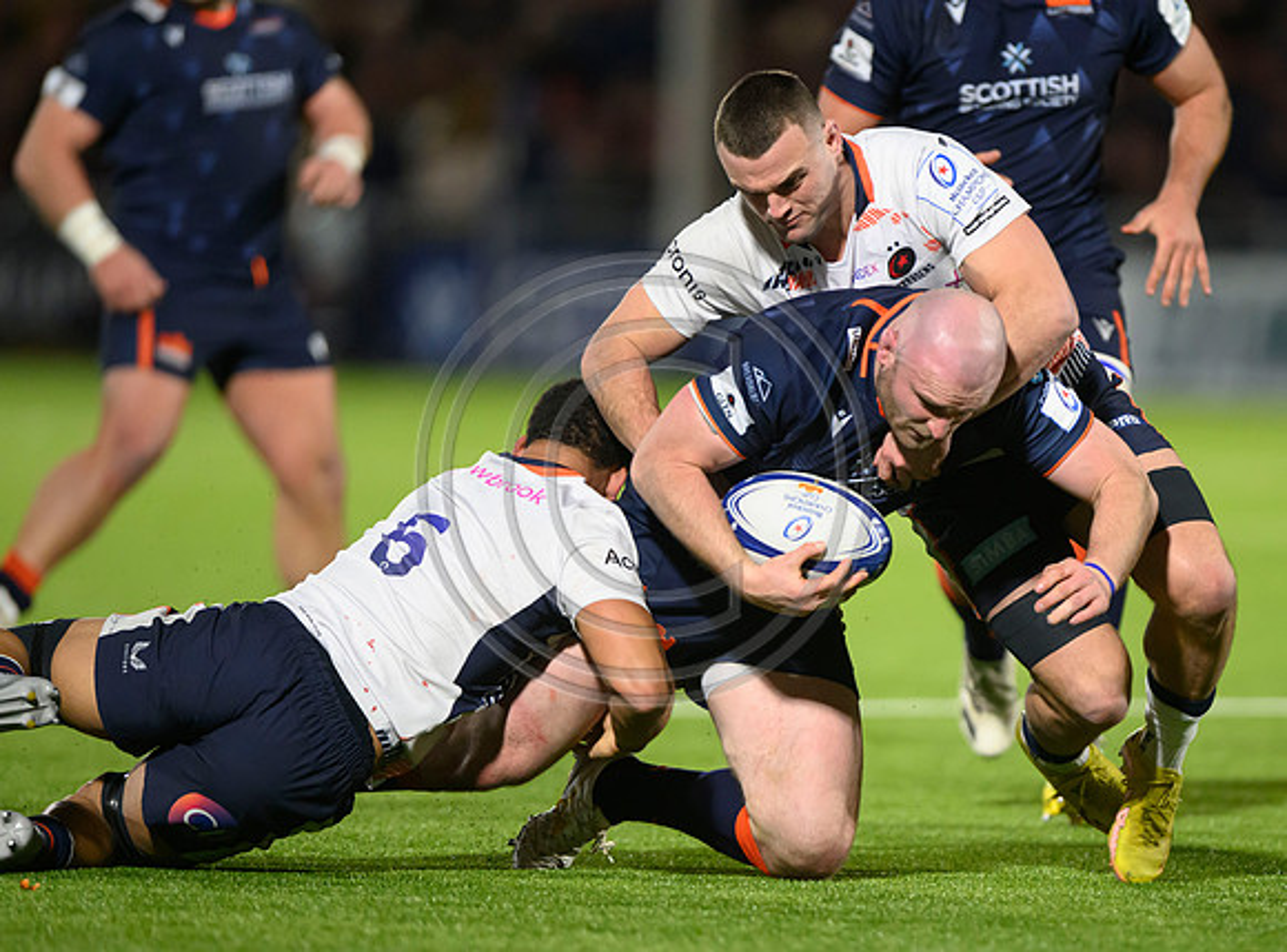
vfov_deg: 2.8
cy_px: 584
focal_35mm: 531
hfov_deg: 3.7
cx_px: 877
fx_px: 19658
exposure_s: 1/1000
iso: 4000
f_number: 3.2
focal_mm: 400
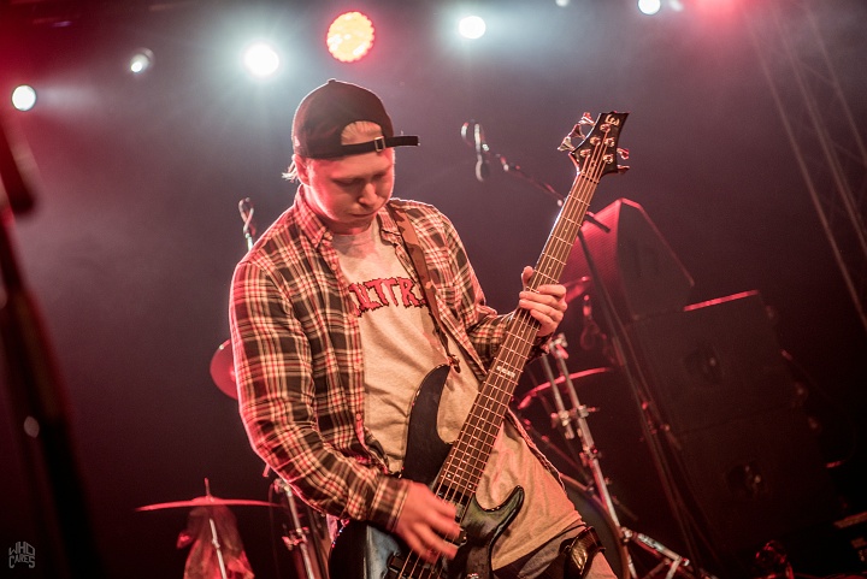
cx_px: 434
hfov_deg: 28.8
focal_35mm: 70
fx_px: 1687
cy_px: 290
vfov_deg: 19.5
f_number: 2.8
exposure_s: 1/125
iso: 1000
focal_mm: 70
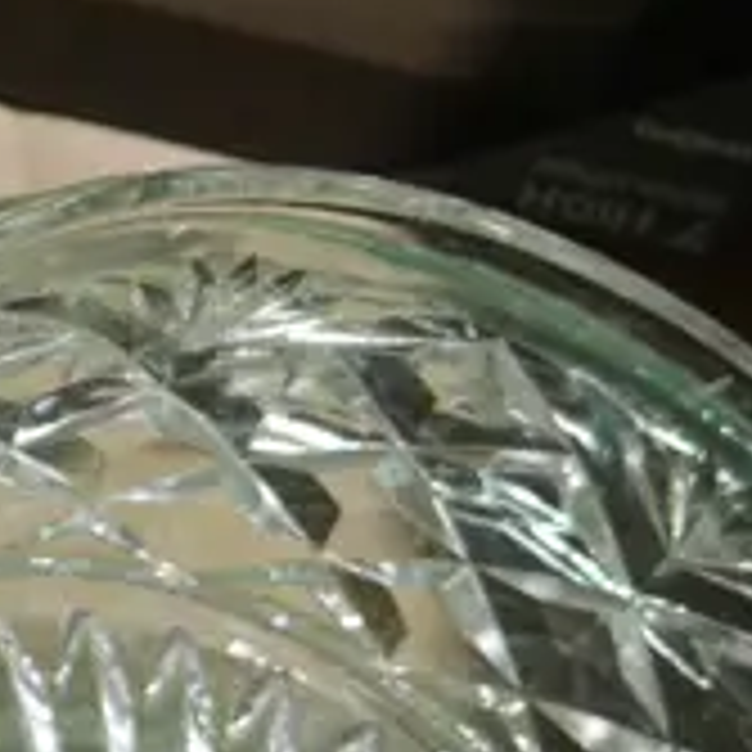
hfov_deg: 10.3
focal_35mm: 163
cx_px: -396
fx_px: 4006
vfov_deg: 10.7
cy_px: 234
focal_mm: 15
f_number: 3.6
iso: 200
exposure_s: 1/60
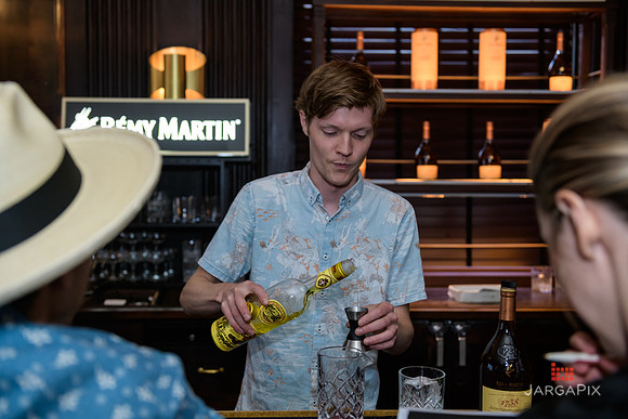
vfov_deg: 30.5
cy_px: 210
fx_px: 768
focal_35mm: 44
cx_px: 314
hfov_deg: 44.5
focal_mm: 44
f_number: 3.2
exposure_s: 1/125
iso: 1000
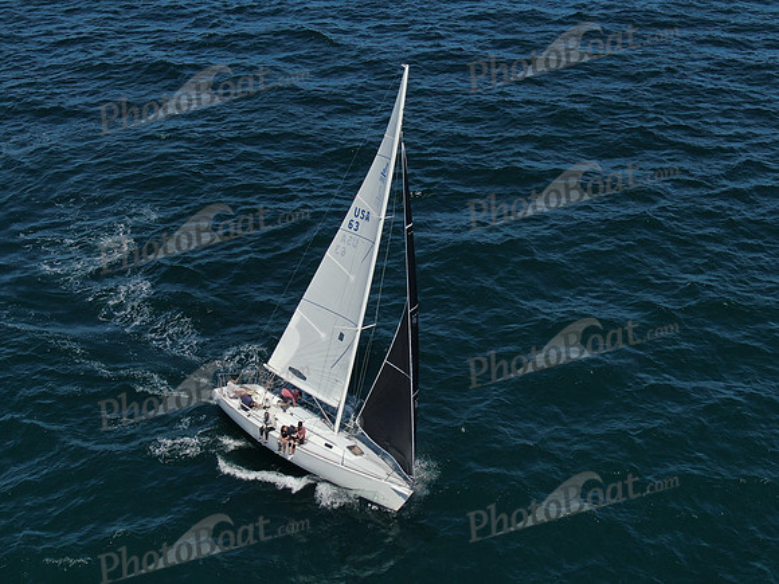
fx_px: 1058
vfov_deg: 30.9
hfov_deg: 40.4
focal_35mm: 47
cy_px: 292
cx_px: 390
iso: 100
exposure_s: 1/1250
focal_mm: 8.42
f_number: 3.8
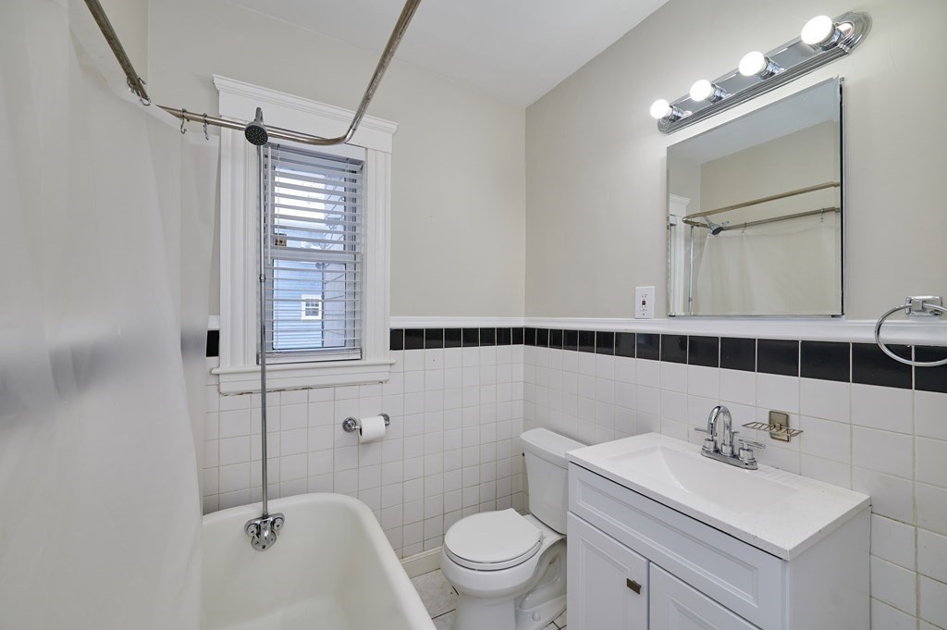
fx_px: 368
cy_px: 315
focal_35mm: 14
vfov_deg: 81.1
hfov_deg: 104.3
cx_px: 474
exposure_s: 1/200
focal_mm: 14
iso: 200
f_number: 5.6
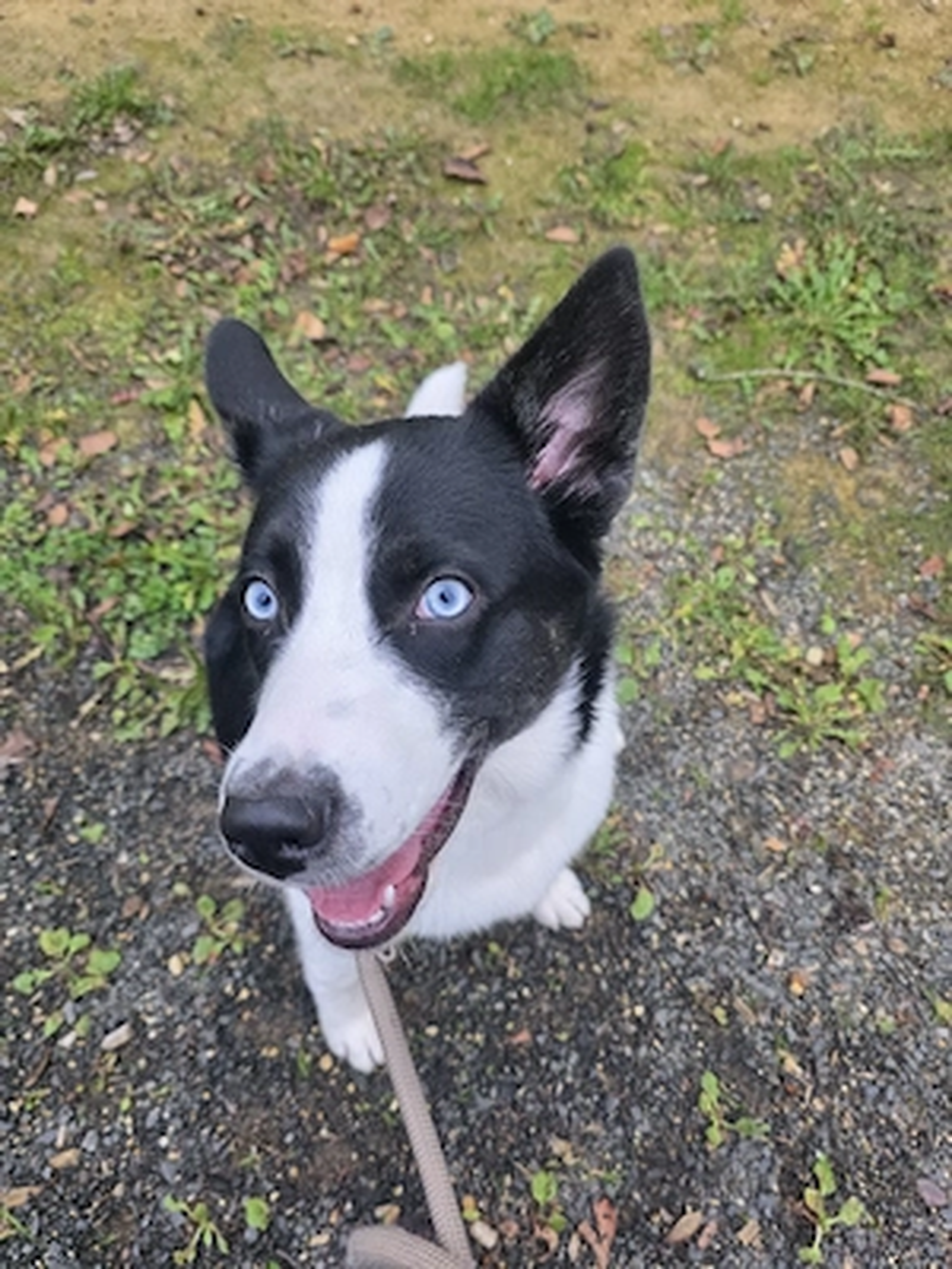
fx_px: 843
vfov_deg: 73.9
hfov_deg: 58.9
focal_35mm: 23
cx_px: 476
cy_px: 634
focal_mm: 6.3
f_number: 1.7
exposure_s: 1/182
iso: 160
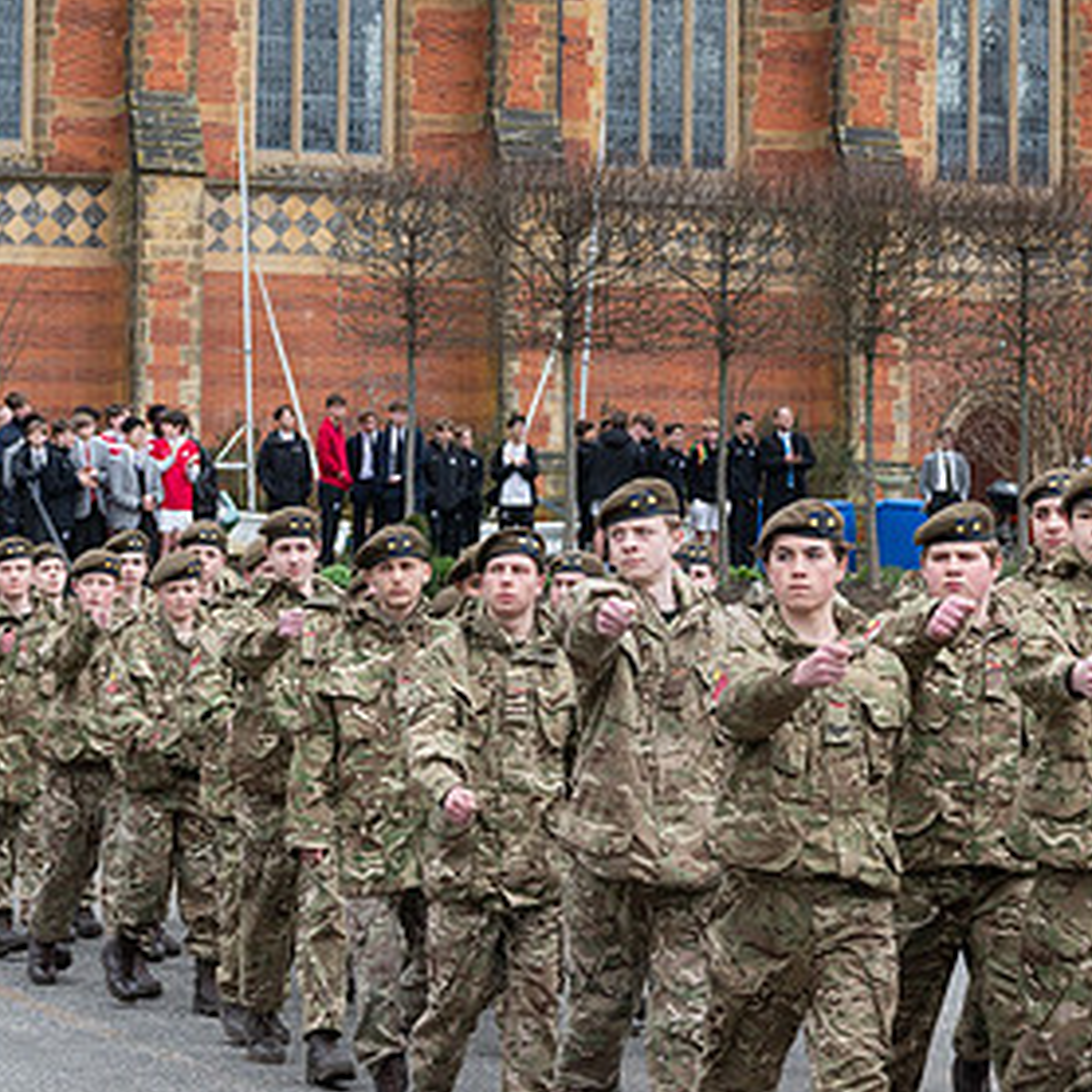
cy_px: 593
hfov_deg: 14.1
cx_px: 648
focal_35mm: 124
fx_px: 4426
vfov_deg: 14.1
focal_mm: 70
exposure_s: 1/400
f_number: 8
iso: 400
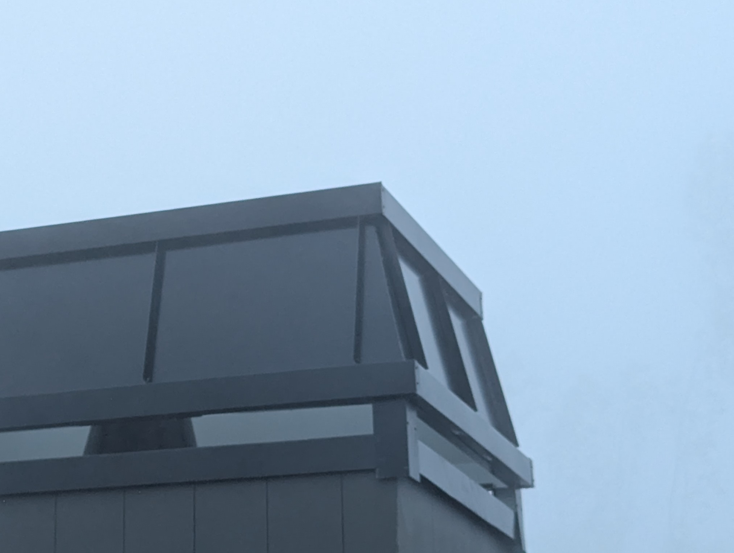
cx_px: 119
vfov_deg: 15.3
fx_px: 2060
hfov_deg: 19.9
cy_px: 335
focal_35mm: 97
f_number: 1.85
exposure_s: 1/1898
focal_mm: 6.81
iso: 64
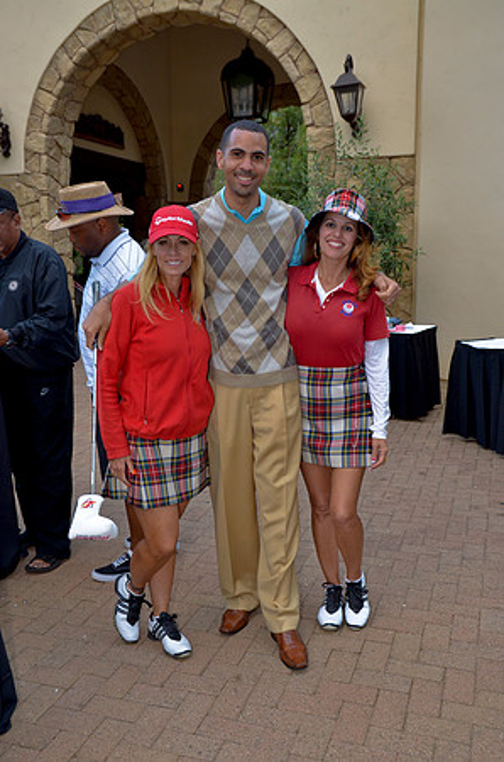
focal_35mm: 36
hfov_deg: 36.7
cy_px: 381
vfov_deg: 53.2
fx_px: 759
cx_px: 252
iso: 400
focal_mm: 24
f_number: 4
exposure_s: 1/80
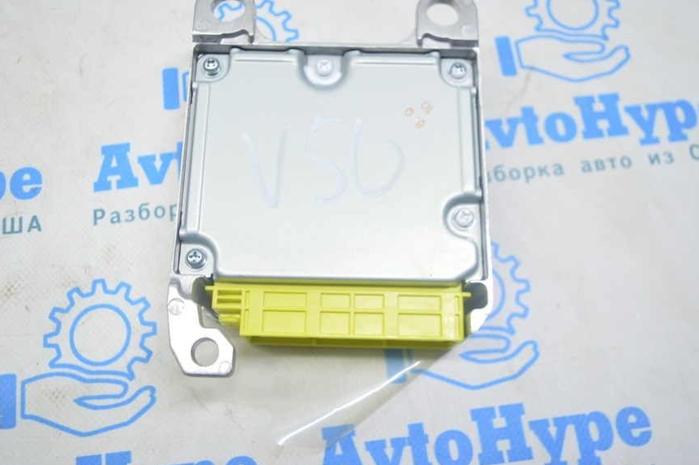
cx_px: 310
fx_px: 730
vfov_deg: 35.3
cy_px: 193
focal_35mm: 38
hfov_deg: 51.1
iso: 400
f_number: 3.8
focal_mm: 21
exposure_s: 1/40
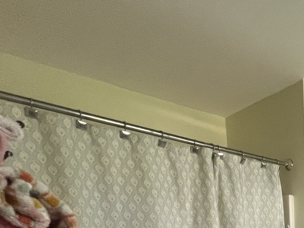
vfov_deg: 30.7
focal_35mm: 35
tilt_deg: -9.5
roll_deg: +0.8
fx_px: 307
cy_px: 305
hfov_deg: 40.2
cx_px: 350
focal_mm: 1.57
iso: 320
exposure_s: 1/60
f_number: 1.8
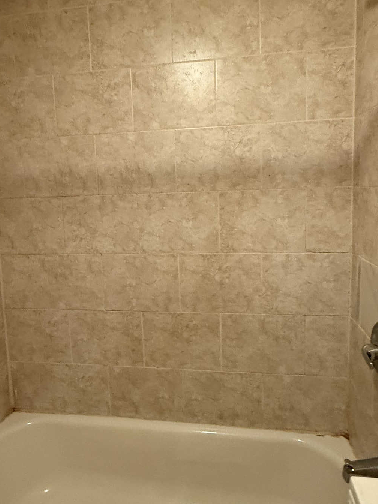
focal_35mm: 24
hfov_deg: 56.8
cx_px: 178
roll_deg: +2.2
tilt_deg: -5.4
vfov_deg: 71.4
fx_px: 349
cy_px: 226
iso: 500
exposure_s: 1/60
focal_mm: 2.22
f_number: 2.2
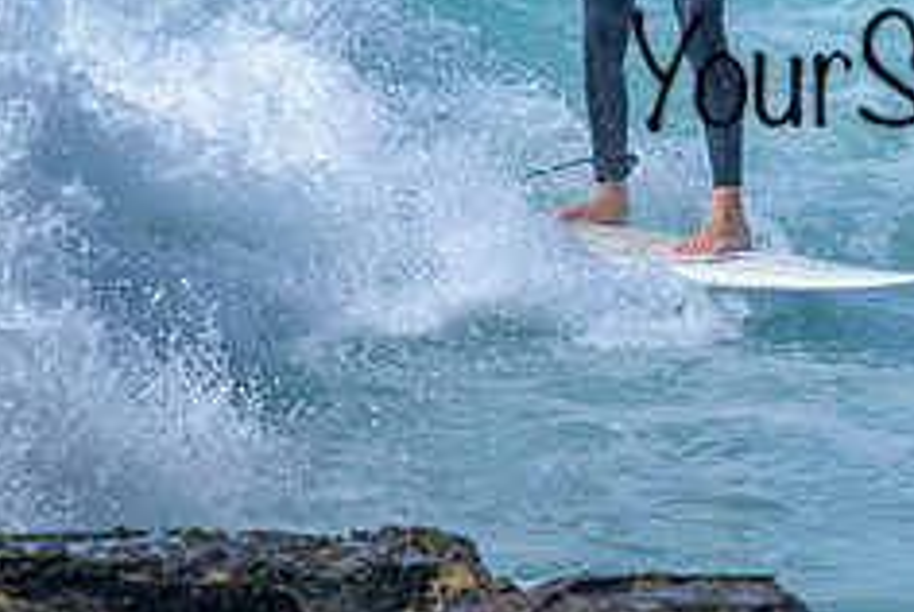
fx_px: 60144
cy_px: -117
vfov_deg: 0.6
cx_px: 1129
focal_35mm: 2366
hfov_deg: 0.9
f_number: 6.3
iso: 220
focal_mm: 800
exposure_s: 1/2000
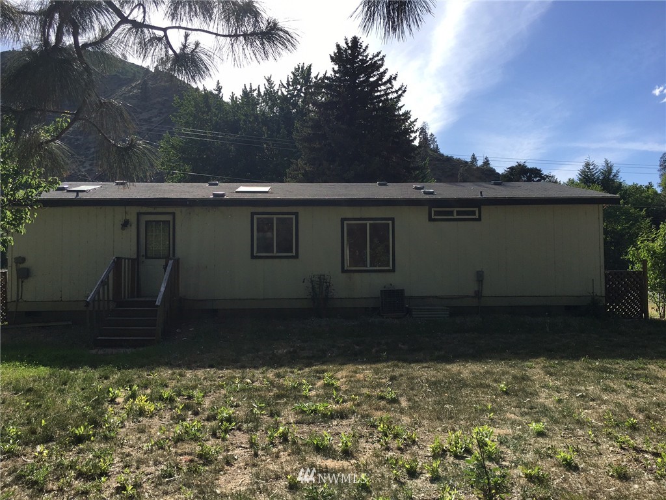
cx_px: 333
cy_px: 250
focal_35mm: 29
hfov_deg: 61.7
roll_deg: +1.8
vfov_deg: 48.2
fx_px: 558
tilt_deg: +1.7
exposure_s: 1/1374
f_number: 2.2
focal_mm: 4.15
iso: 25
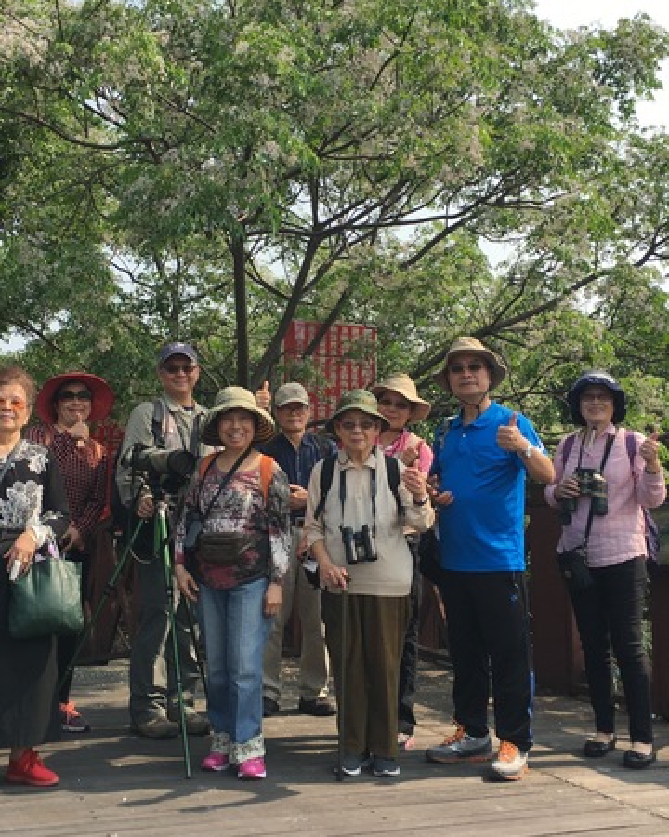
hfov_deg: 34.1
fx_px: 1089
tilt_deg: +9.8
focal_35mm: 44
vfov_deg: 41.9
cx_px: 294
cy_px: 367
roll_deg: -0.2
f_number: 2.2
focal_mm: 4.15
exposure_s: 1/962
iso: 25
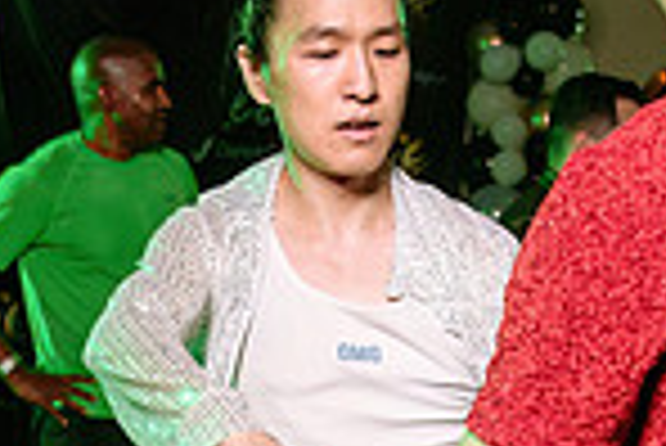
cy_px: 597
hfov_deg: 18.1
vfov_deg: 11.8
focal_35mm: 113
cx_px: 408
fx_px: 2093
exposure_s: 1/100
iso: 800
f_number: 3.2
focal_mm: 24
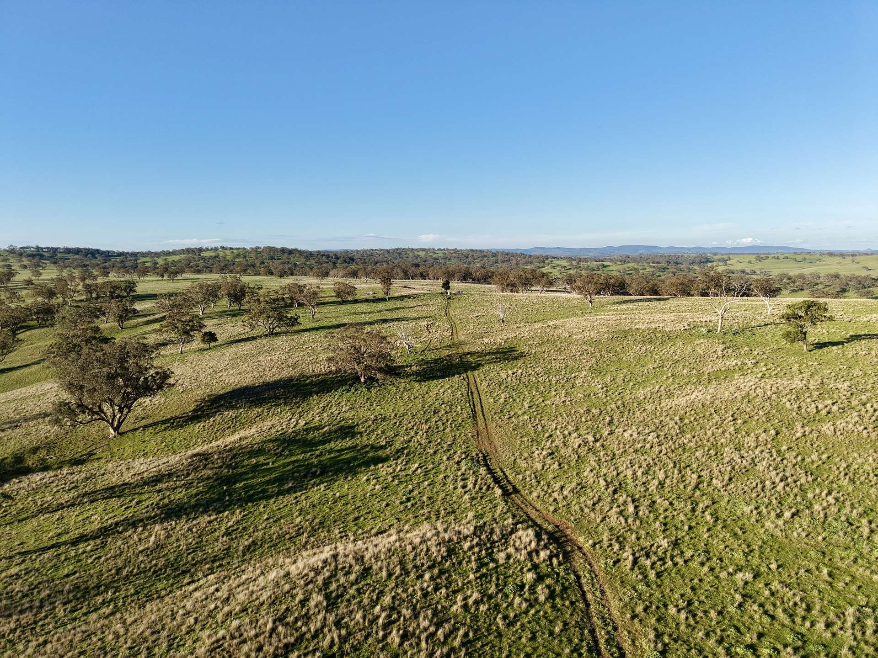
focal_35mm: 24
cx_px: 439
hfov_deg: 71.6
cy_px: 329
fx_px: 609
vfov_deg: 56.8
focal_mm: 8.67
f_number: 1.8
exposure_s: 1/2500
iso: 170
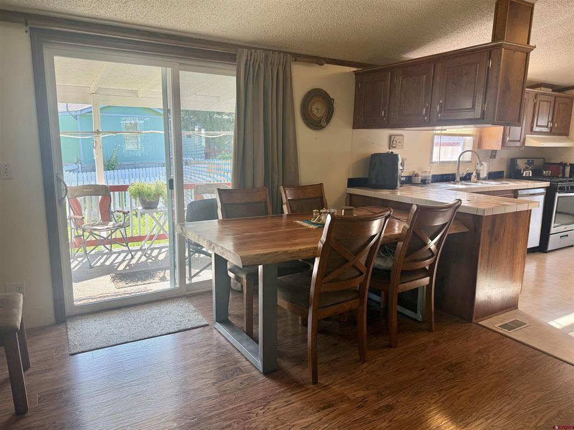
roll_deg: -1.4
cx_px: 287
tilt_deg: -10.3
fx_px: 398
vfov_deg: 56.8
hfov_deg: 71.6
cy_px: 215
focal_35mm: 24
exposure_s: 1/210
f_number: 1.78
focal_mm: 6.76
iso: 125
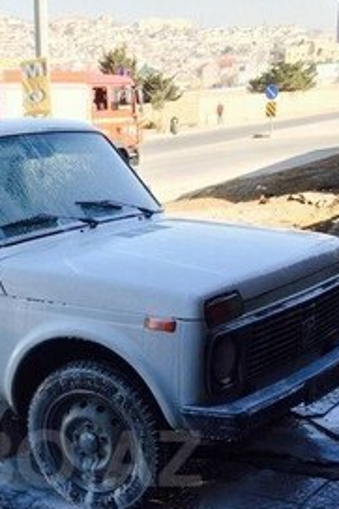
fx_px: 778
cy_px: 458
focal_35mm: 55
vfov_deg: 34.3
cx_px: 9
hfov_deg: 23.7
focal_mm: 4.15
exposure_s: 1/805
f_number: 2.2
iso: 32
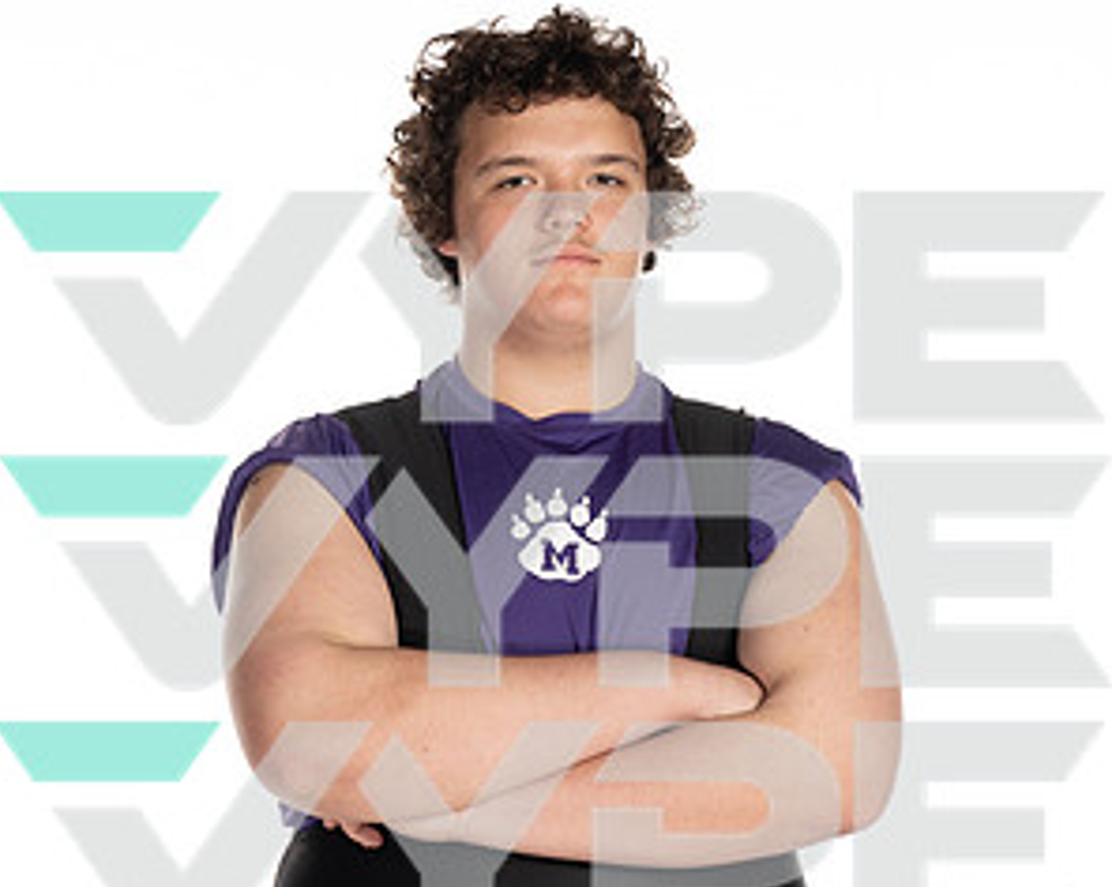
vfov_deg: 15.3
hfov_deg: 19.2
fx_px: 3287
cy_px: 575
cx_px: 556
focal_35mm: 100
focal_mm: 70
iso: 250
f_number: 5.6
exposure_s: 1/250
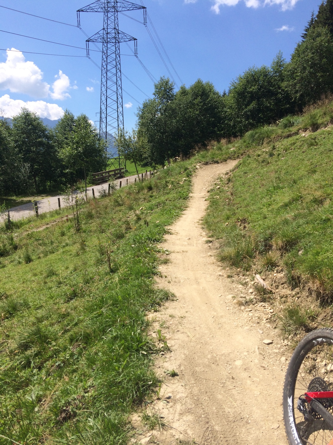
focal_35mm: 29
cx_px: 166
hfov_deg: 48.2
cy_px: 222
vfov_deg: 61.7
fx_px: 372
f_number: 2.2
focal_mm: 4.15
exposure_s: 1/2053
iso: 32
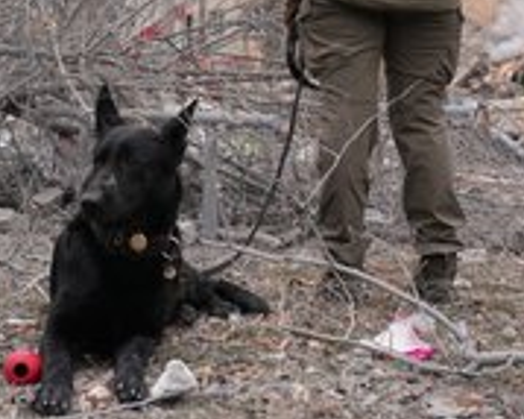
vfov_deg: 22.9
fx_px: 1007
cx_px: 316
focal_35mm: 65
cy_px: 42
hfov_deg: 29.1
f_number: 4
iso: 80
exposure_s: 1/60
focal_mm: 31
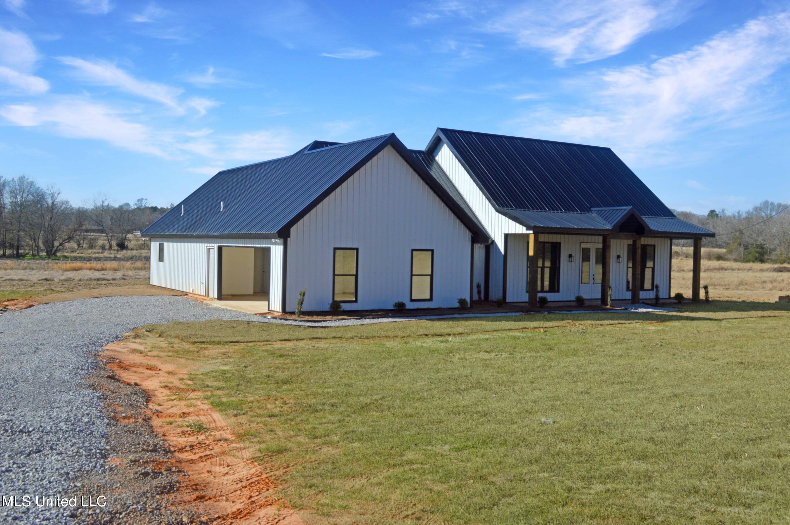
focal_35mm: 36
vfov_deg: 36.8
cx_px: 395
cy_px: 262
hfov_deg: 53.2
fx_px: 789
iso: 100
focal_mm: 24
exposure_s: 1/400
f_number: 10
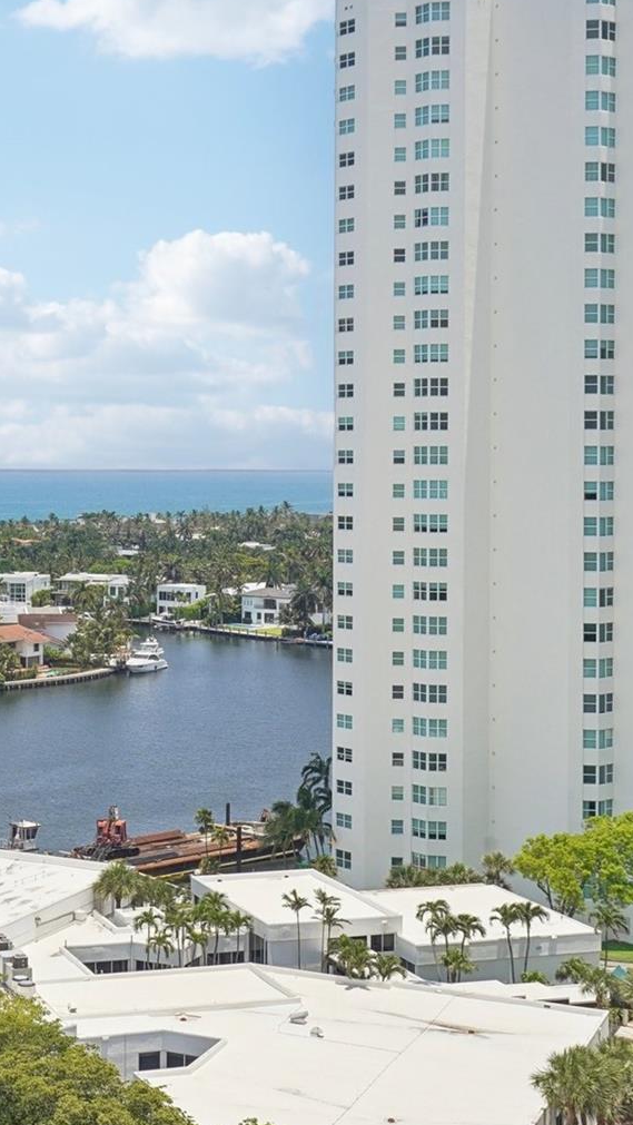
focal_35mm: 58
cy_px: 560
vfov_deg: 36.0
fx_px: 1730
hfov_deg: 20.2
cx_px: 32
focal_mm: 35
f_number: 10
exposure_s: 1/1250
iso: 400
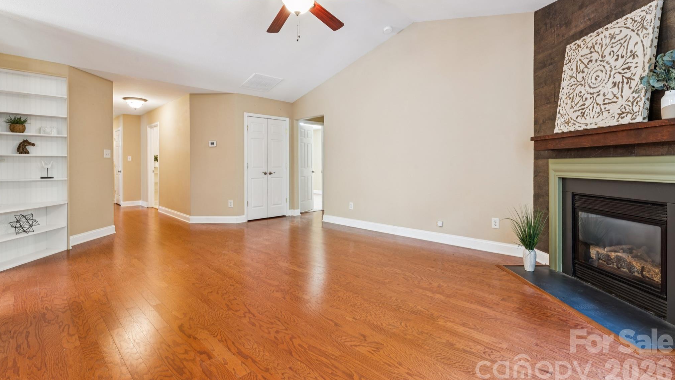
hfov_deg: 94.5
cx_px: 334
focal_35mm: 17
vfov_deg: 62.5
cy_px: 167
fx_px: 312
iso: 100
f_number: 13
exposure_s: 3.2
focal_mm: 16.4
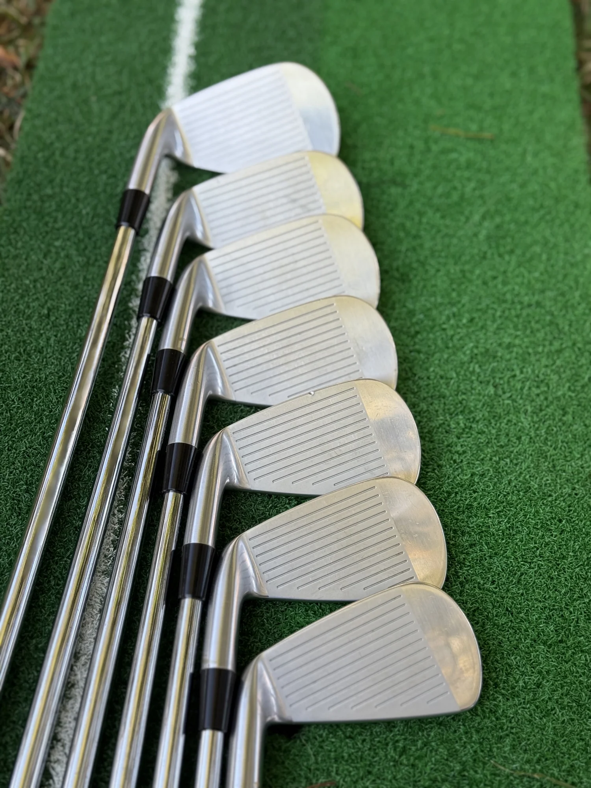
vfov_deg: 39.7
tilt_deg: -57.2
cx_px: 296
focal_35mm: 48
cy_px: 394
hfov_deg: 30.3
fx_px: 1093
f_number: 1.78
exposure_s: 1/450
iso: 80
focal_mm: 6.76
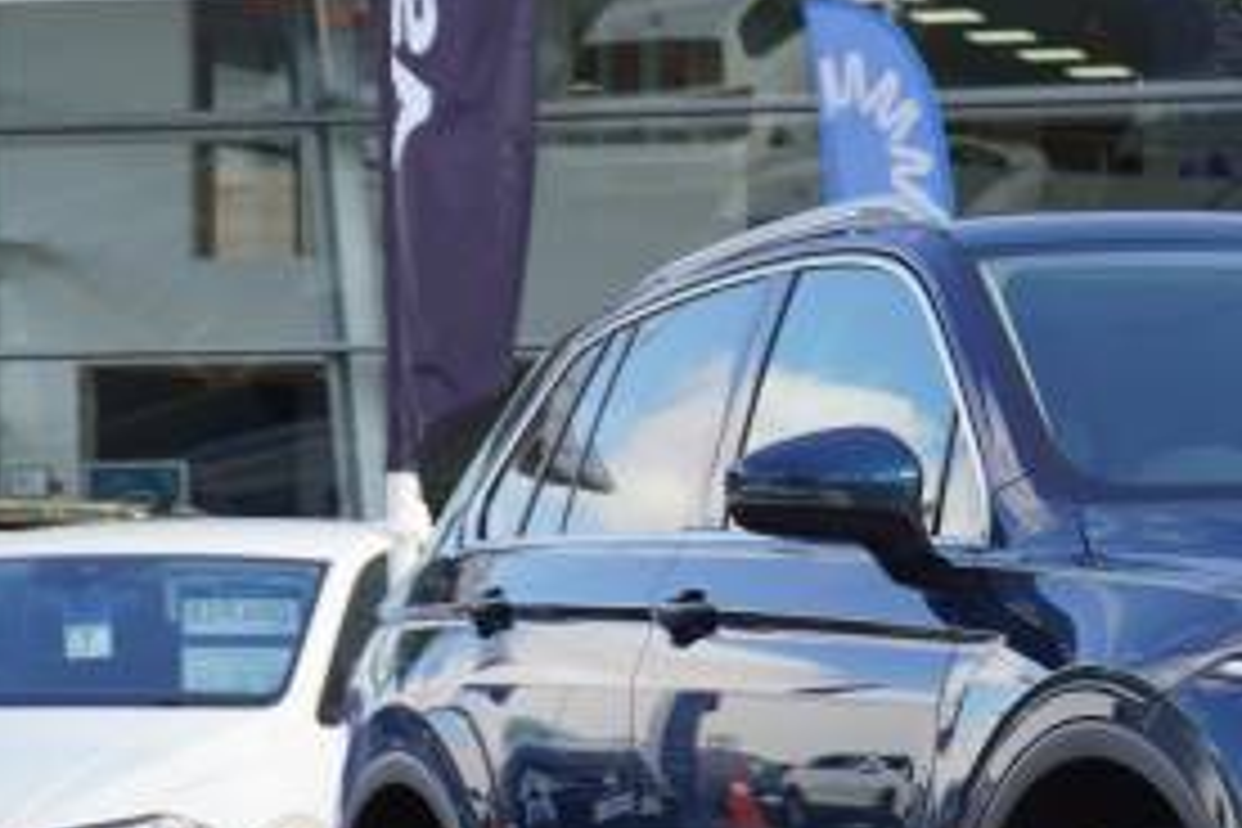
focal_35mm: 146
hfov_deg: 13.7
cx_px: 1395
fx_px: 5037
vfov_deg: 9.4
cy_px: 698
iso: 125
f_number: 5.6
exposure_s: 1/80
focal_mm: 42
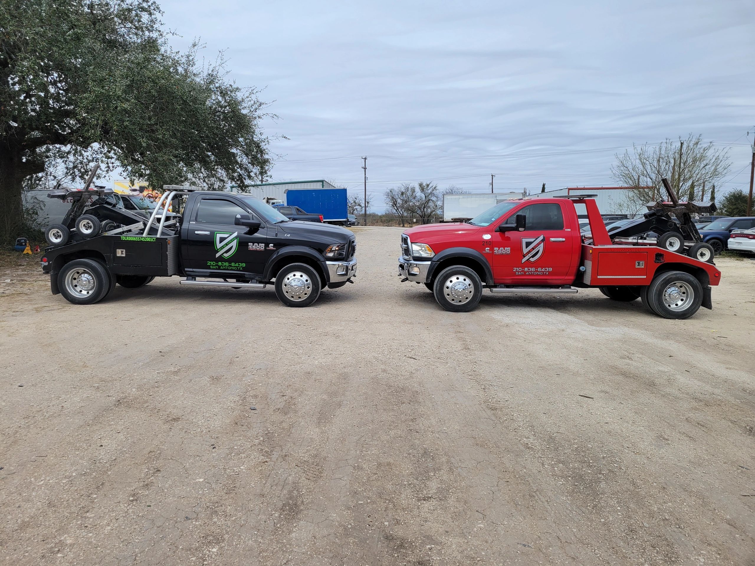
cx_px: 378
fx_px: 567
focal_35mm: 26
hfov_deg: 67.3
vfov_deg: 53.1
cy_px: 283
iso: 40
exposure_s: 1/2060
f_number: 1.8
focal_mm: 5.4
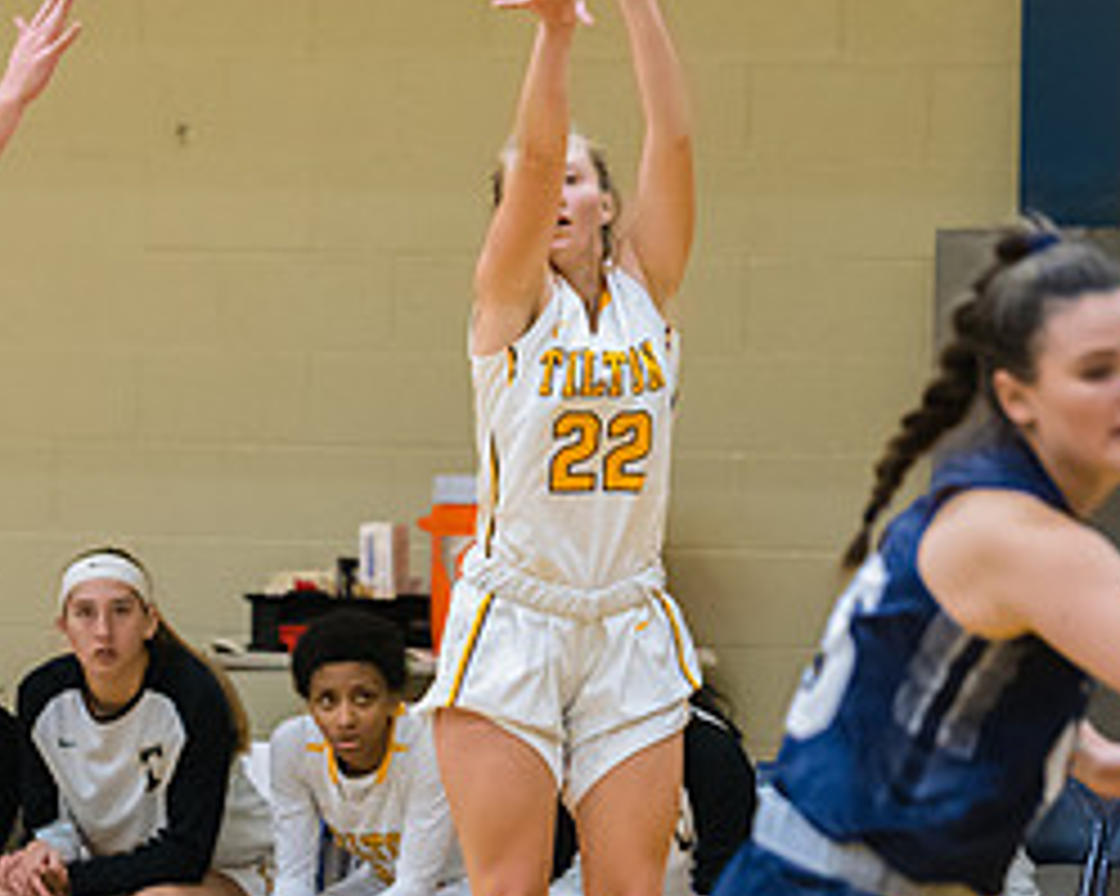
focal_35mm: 311
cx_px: 531
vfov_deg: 5.0
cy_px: 680
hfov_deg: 6.2
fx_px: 10305
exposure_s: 1/400
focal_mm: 122
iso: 3200
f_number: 2.8
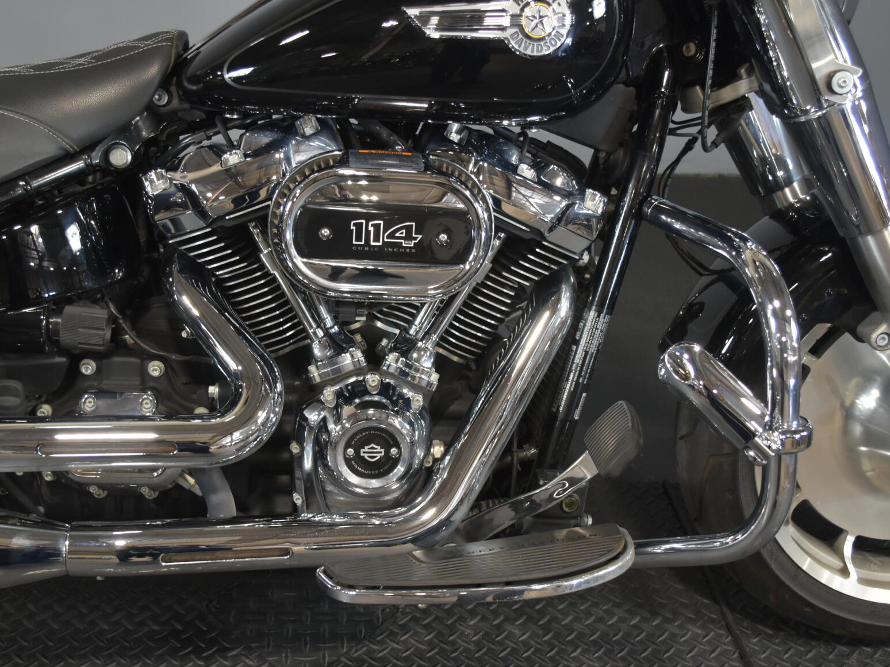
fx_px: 1054
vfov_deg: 35.1
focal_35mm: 41
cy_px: 365
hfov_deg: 45.7
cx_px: 396
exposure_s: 1/30
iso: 900
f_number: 3.8
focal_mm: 22
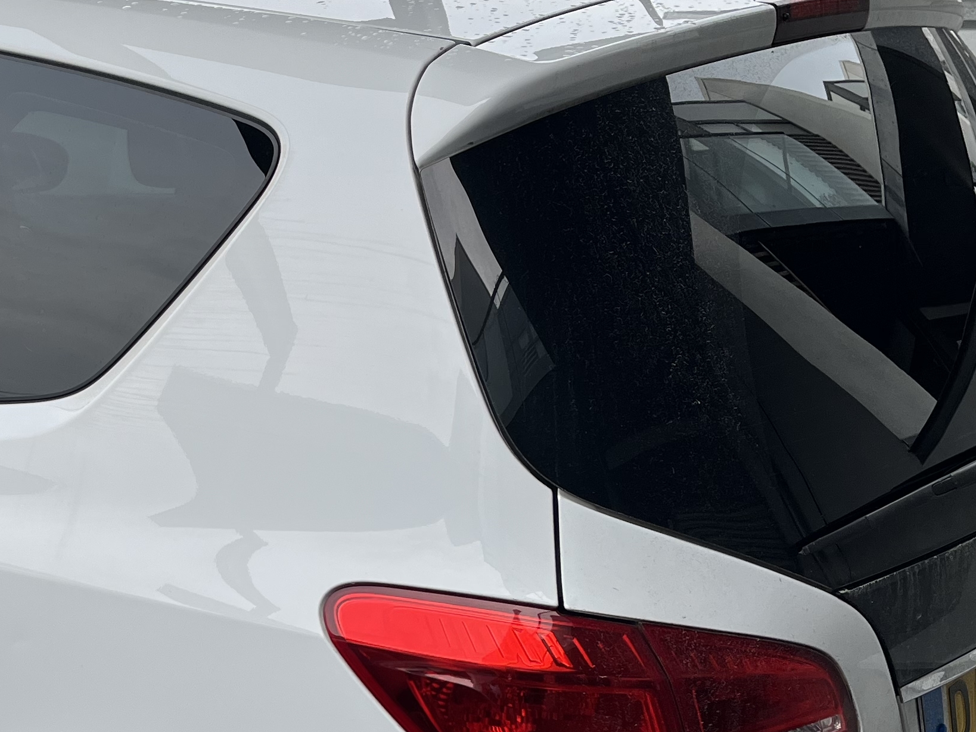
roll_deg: -0.1
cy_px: 524
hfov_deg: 29.2
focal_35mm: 64
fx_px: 1805
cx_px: 126
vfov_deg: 22.8
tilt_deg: -14.4
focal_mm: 5.1
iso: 50
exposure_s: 1/878
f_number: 1.6
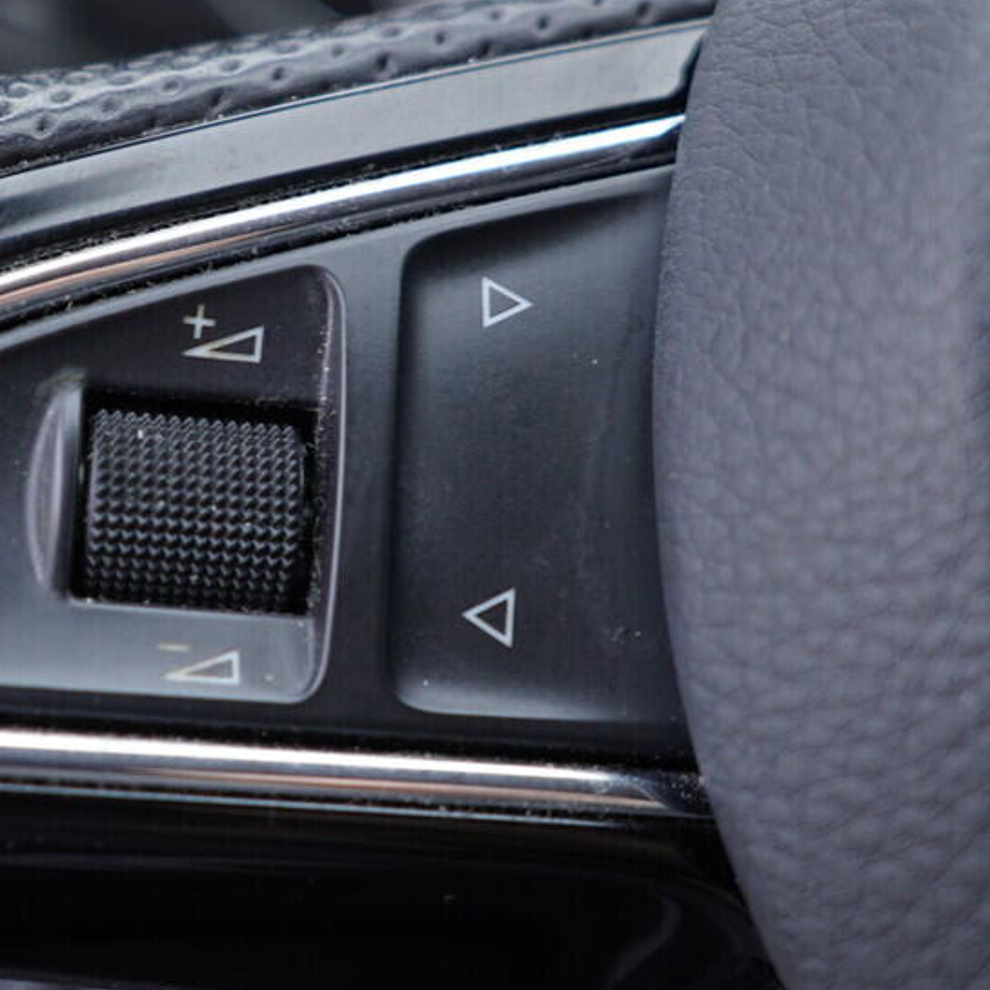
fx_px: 2621
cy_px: 455
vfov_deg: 21.4
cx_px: 160
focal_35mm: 81
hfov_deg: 21.1
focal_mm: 24
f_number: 2.8
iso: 160
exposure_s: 1/40
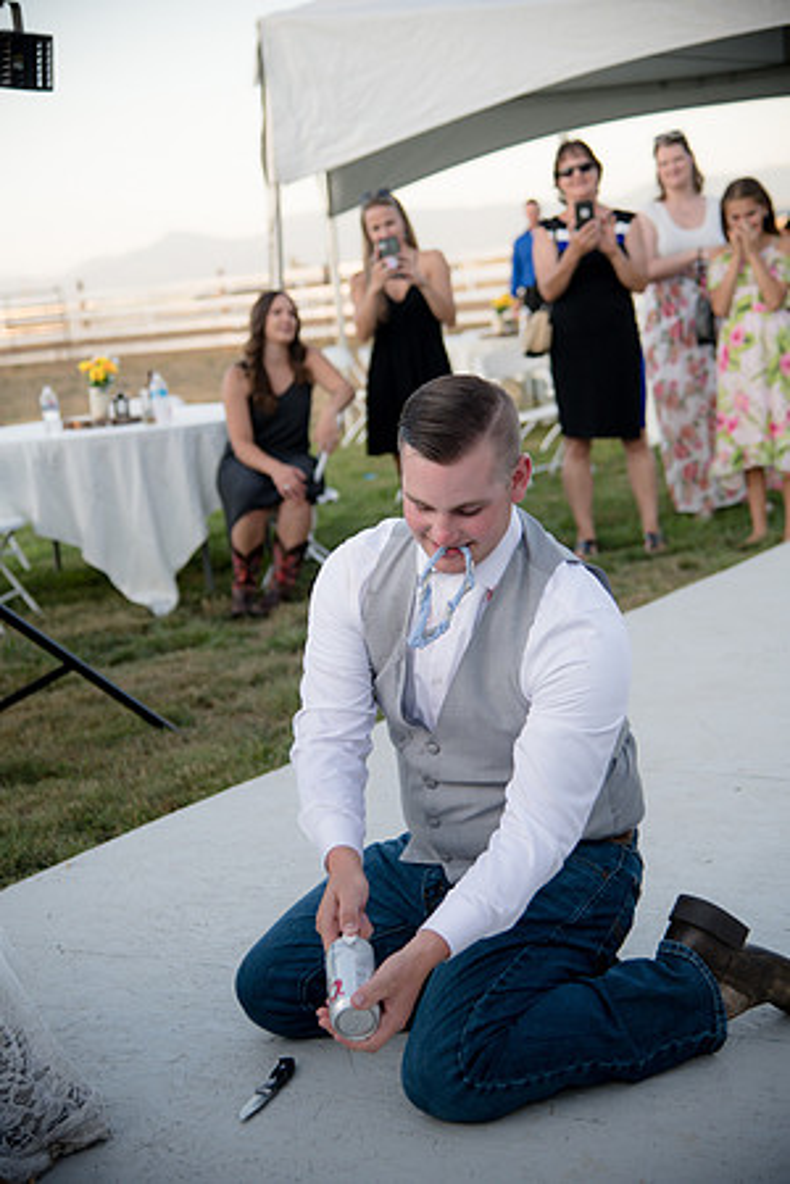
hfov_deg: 20.9
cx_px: 395
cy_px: 592
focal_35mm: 65
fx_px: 2139
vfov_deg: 31.0
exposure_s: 1/400
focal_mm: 65
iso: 400
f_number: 4
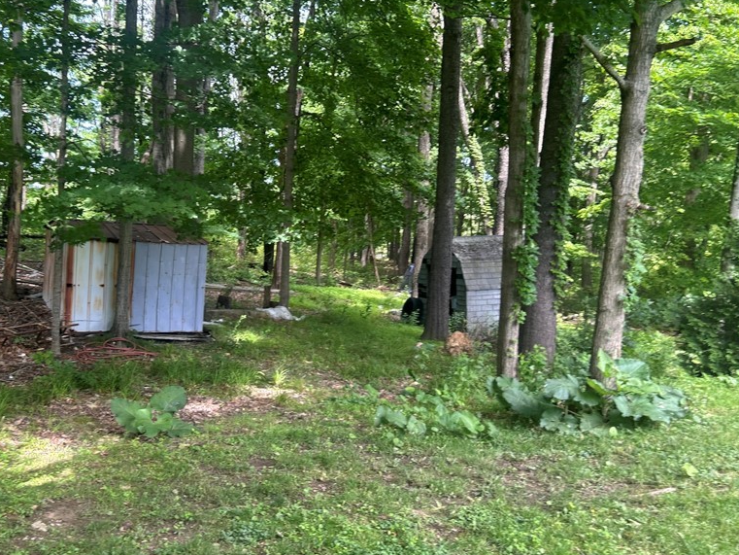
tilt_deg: -3.8
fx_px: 747
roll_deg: +2.2
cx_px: 266
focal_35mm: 35
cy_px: 268
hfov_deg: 51.9
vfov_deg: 40.7
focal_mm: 5.7
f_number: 1.5
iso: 40
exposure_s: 1/121
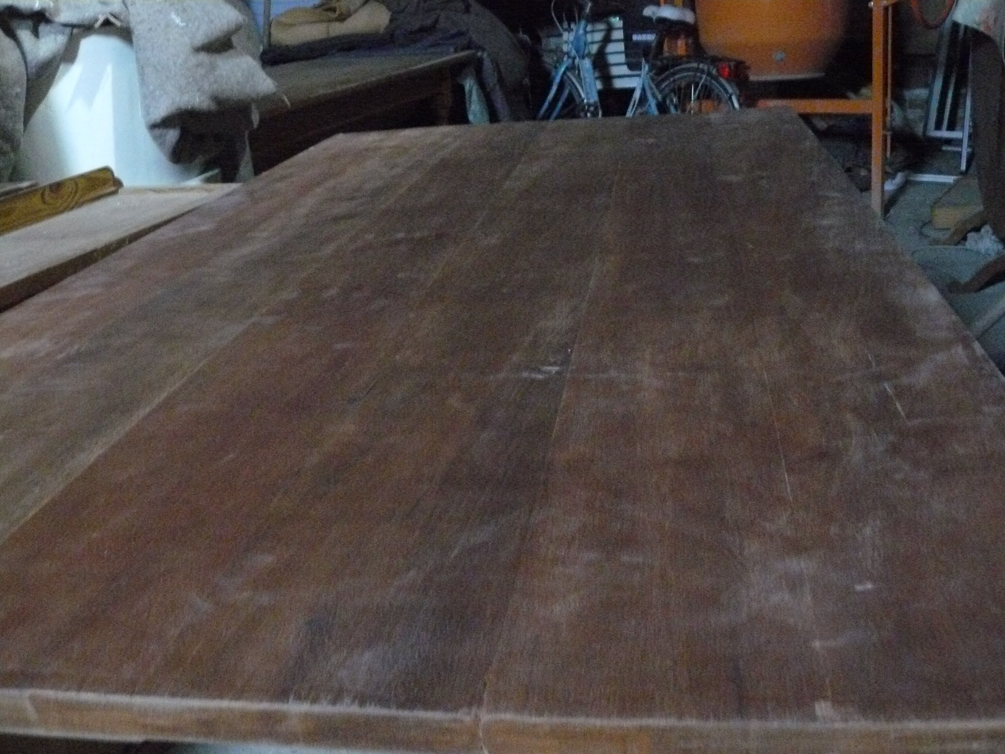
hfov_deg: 51.4
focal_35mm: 36
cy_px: 377
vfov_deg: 39.7
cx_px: 502
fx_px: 1045
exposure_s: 1/8
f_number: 2.8
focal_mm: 6
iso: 800
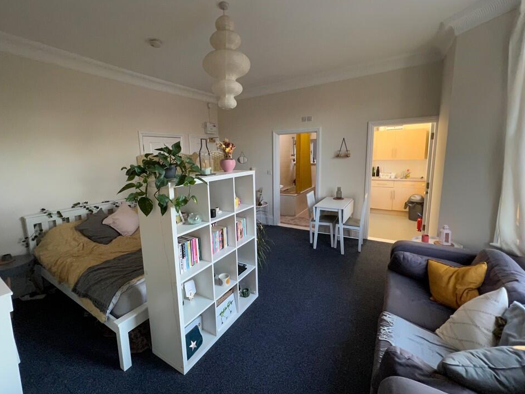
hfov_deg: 102.0
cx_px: 250
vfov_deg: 85.6
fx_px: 212
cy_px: 189
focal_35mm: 14
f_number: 1.8
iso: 200
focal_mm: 1.57
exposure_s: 1/50
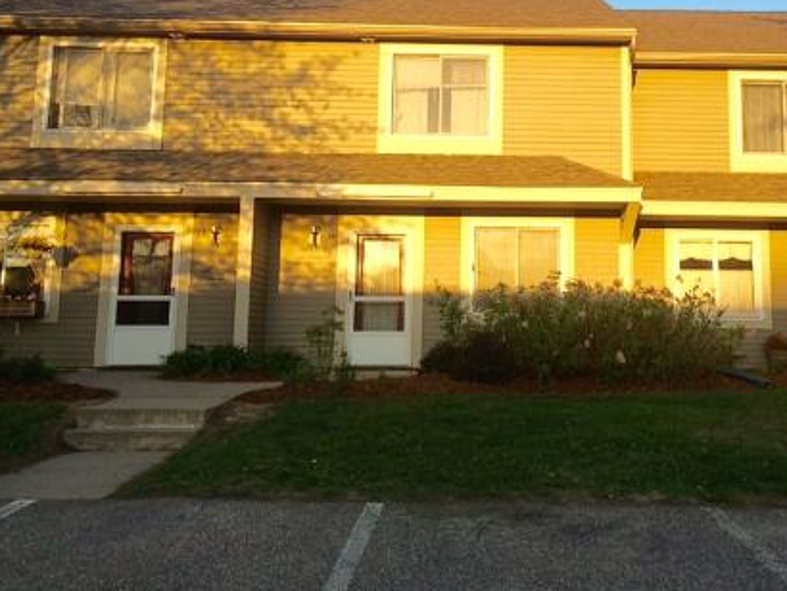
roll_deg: +0.7
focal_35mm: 41
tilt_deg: +7.9
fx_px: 933
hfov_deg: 45.3
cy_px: 198
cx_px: 505
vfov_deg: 34.8
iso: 32
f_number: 2.2
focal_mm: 4.15
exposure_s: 1/434
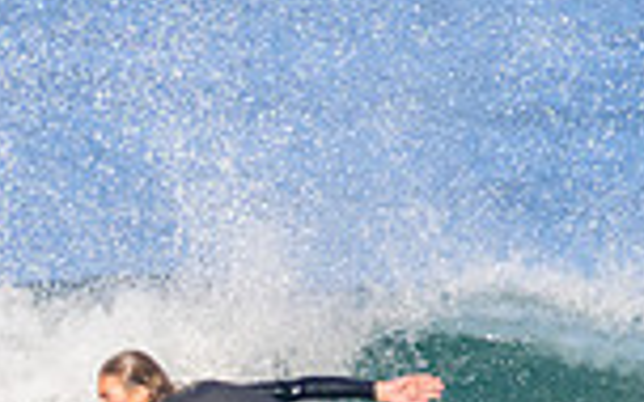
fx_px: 54707
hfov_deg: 0.7
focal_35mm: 3117
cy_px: 569
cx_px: -178
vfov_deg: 0.4
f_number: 11
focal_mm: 800
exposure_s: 1/2000
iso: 2000
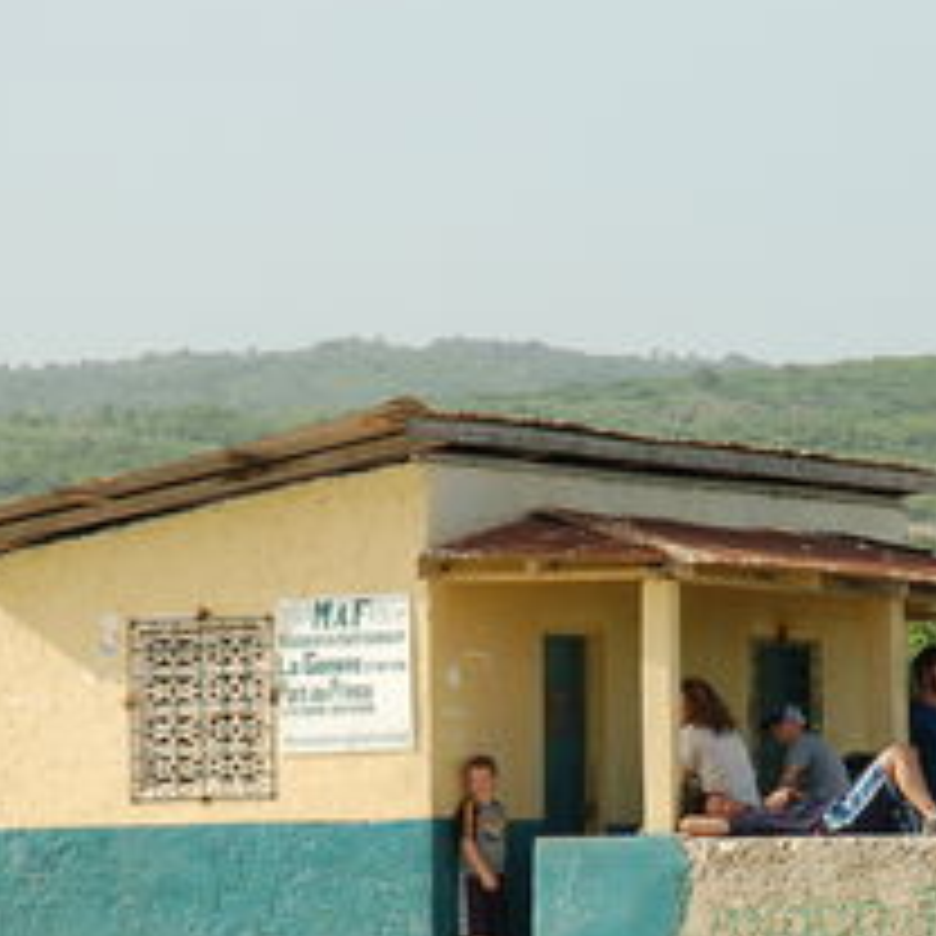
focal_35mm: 257
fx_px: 7862
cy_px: 763
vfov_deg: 6.8
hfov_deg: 6.8
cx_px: 747
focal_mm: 70
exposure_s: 1/250
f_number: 10
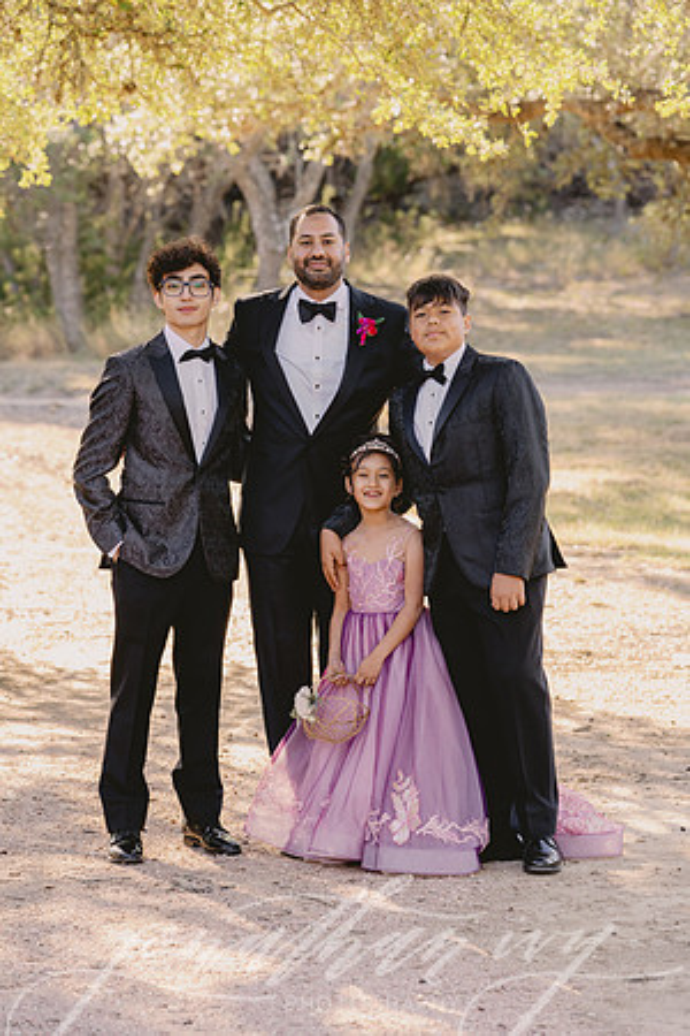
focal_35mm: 124
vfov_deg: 16.5
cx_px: 345
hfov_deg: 11.1
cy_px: 518
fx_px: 3565
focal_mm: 124
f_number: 5
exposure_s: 1/250
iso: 800
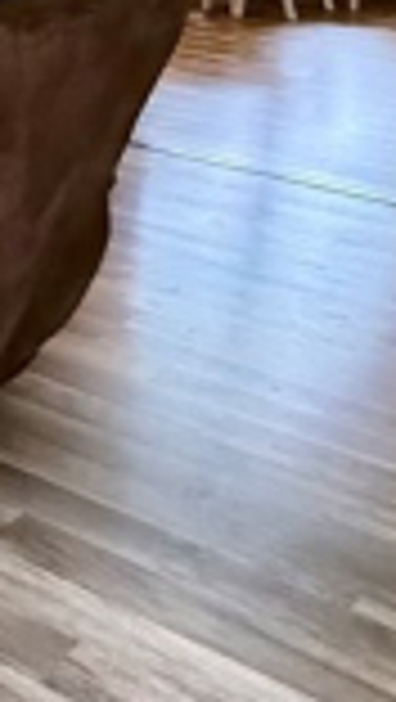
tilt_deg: -1.6
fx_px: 1211
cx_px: 34
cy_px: -166
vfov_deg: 27.8
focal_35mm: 65
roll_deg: -0.9
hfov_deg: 18.3
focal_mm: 2.22
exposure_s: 1/60
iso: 640
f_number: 2.2
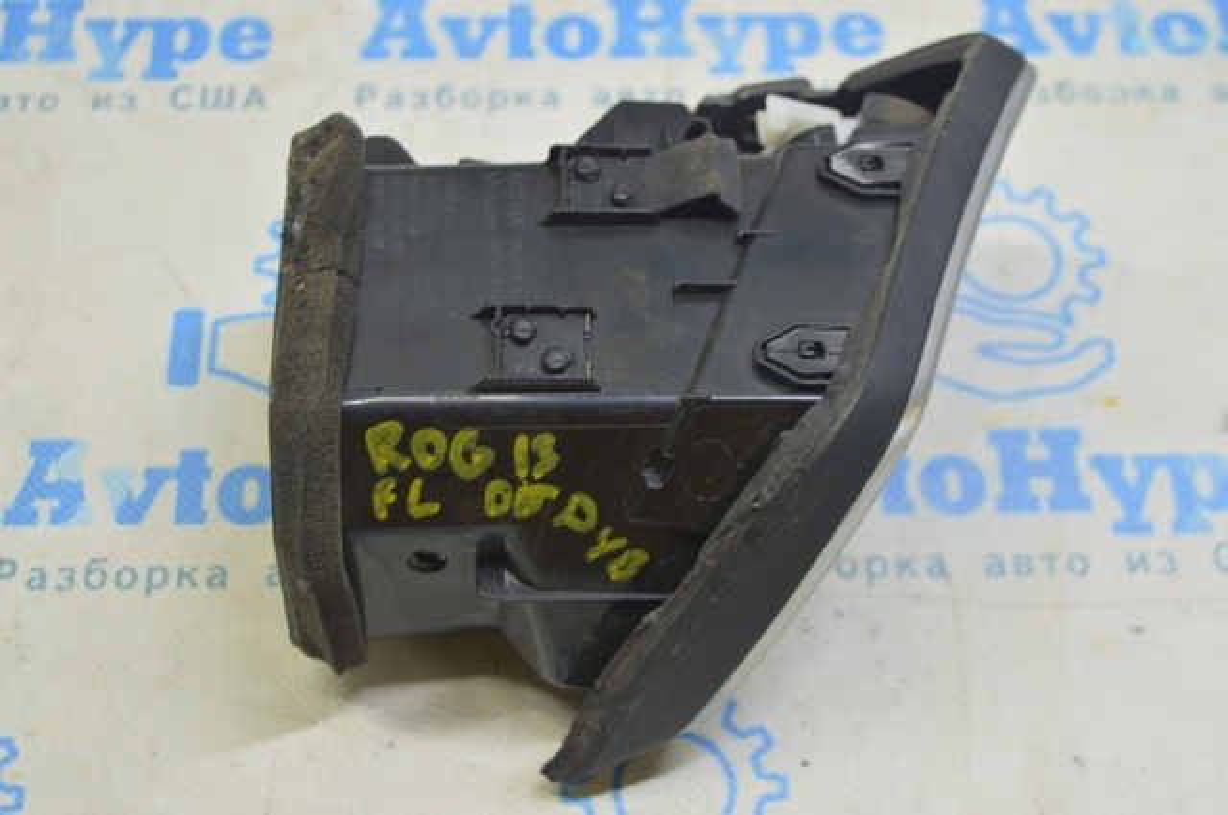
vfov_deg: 23.7
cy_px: 408
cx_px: 614
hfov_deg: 35.1
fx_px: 1942
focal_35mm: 57
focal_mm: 38
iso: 400
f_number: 5.6
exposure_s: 1/20
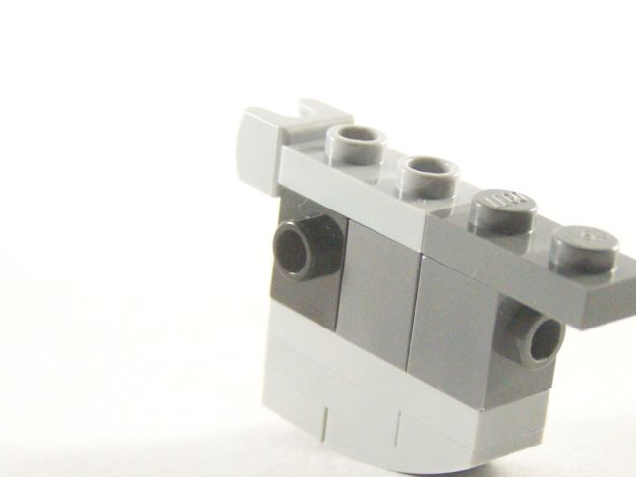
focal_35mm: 106
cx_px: 434
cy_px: 296
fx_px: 1947
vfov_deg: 13.9
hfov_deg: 18.5
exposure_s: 1/60
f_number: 3.2
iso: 400
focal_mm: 11.1
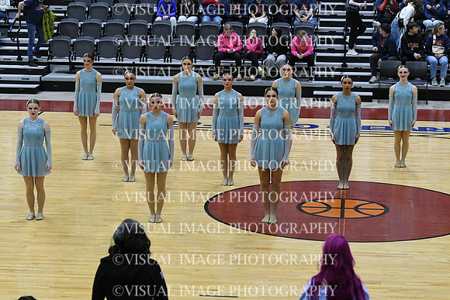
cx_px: 225
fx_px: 1313
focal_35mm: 105
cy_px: 150
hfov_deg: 19.5
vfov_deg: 13.0
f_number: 4
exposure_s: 1/500
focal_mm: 70
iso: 5000
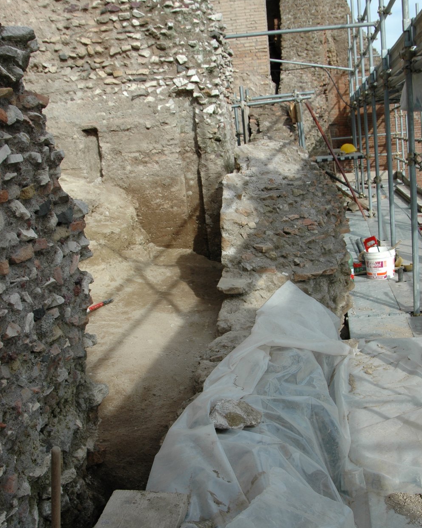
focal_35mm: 41
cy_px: 297
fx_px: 640
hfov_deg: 36.5
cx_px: 212
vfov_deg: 44.7
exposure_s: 1/250
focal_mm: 24
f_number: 8
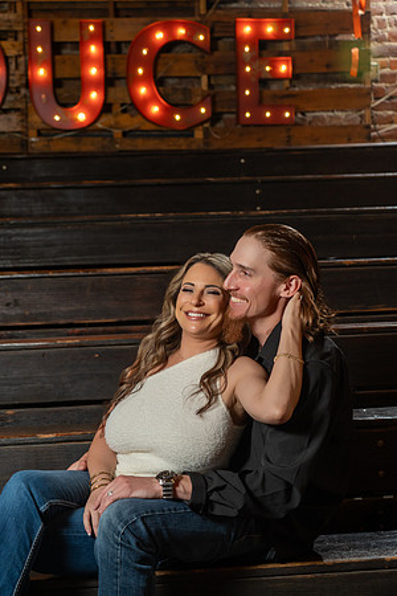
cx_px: 198
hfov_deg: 26.0
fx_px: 860
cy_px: 298
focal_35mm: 52
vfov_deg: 38.2
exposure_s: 1/60
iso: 800
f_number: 4
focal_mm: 52
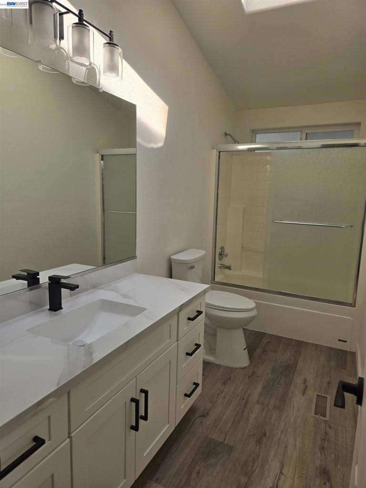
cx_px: 183
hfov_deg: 58.9
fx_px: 324
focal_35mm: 23
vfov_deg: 73.9
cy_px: 244
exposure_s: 1/232
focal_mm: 5.4
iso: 25
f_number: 1.8
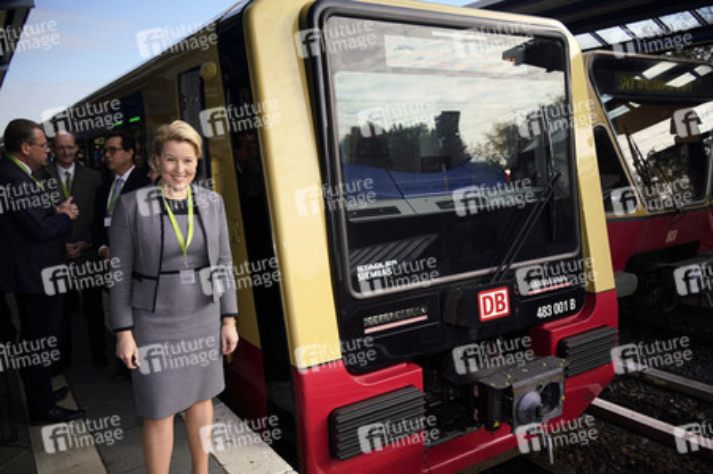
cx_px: 356
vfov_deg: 46.3
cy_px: 237
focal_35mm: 28
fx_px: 554
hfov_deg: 65.5
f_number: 3.2
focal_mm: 28
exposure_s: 1/1250
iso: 100
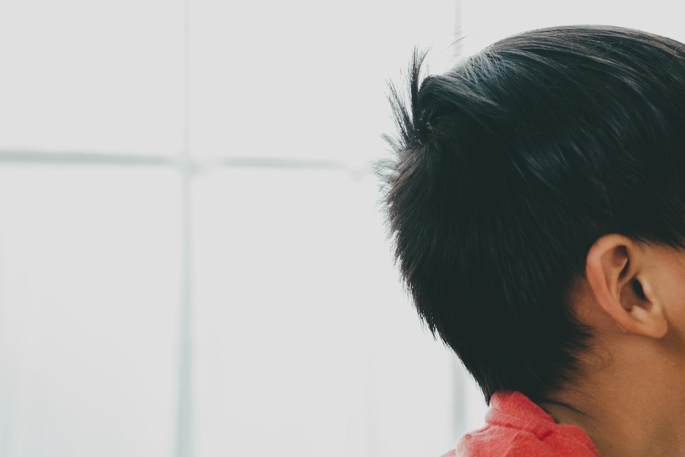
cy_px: 290
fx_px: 2284
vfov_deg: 11.4
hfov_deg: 16.5
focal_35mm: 120
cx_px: 775
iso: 100
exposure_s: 1/200
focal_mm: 50
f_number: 4
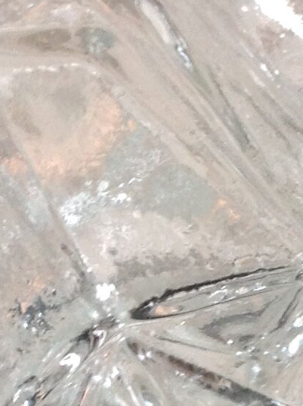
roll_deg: +24.7
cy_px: 504
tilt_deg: -31.1
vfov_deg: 11.9
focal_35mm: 163
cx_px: 36
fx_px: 1907
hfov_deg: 9.0
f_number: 2.4
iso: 80
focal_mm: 4.28
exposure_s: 1/15
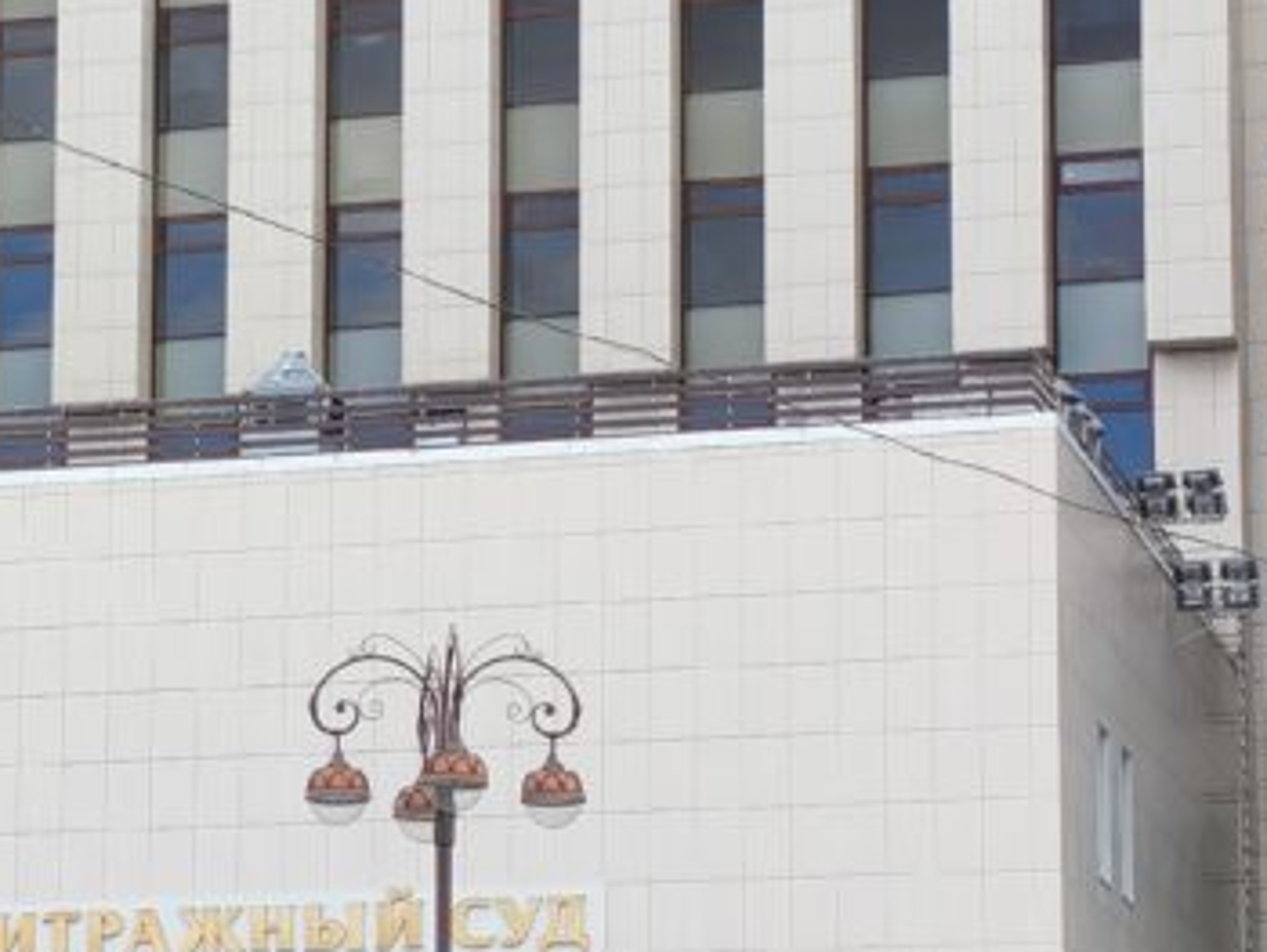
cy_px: 630
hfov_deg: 12.3
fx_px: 5860
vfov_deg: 9.3
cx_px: 246
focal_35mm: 160
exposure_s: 1/160
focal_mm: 6.12
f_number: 1.9
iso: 50
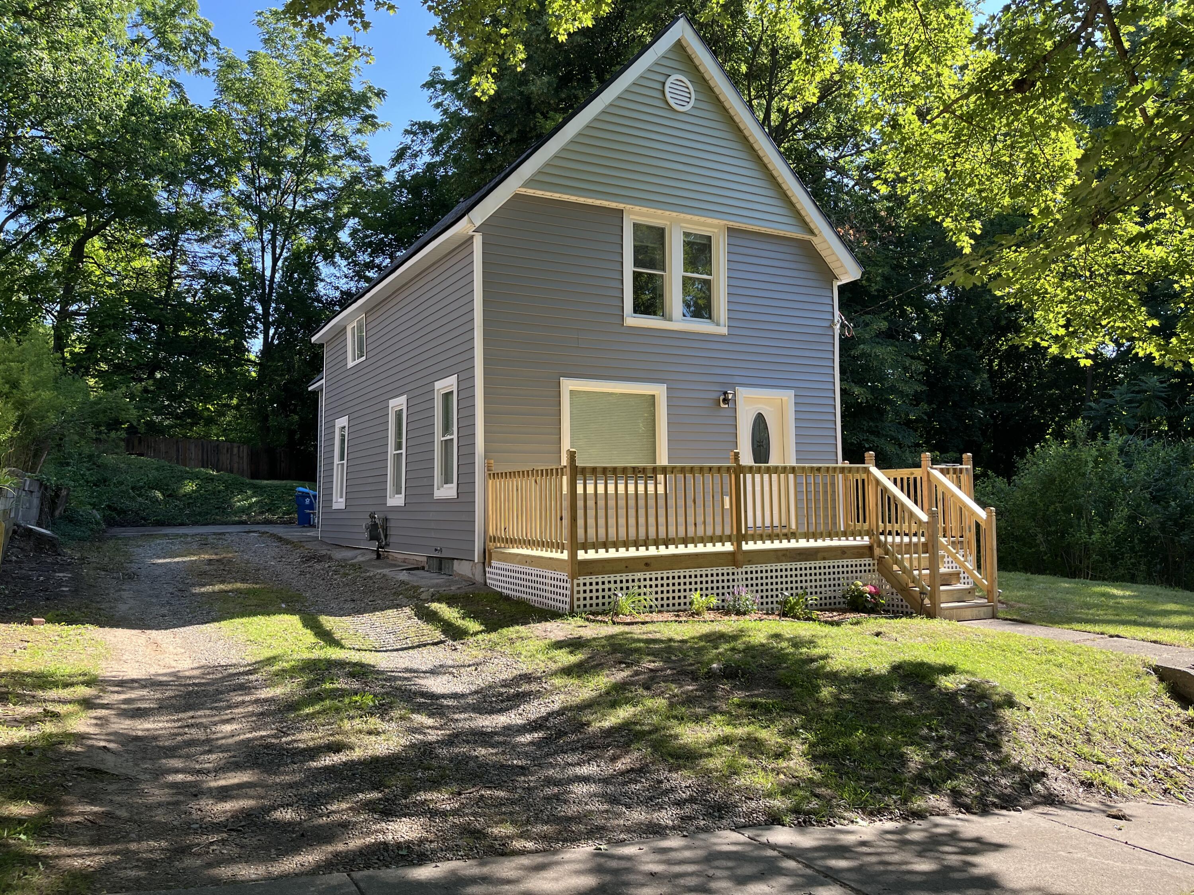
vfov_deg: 53.1
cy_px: 448
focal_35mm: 26
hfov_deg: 67.3
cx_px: 597
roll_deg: +2.2
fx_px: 897
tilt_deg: +4.6
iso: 50
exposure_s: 1/550
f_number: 1.6
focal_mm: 5.1
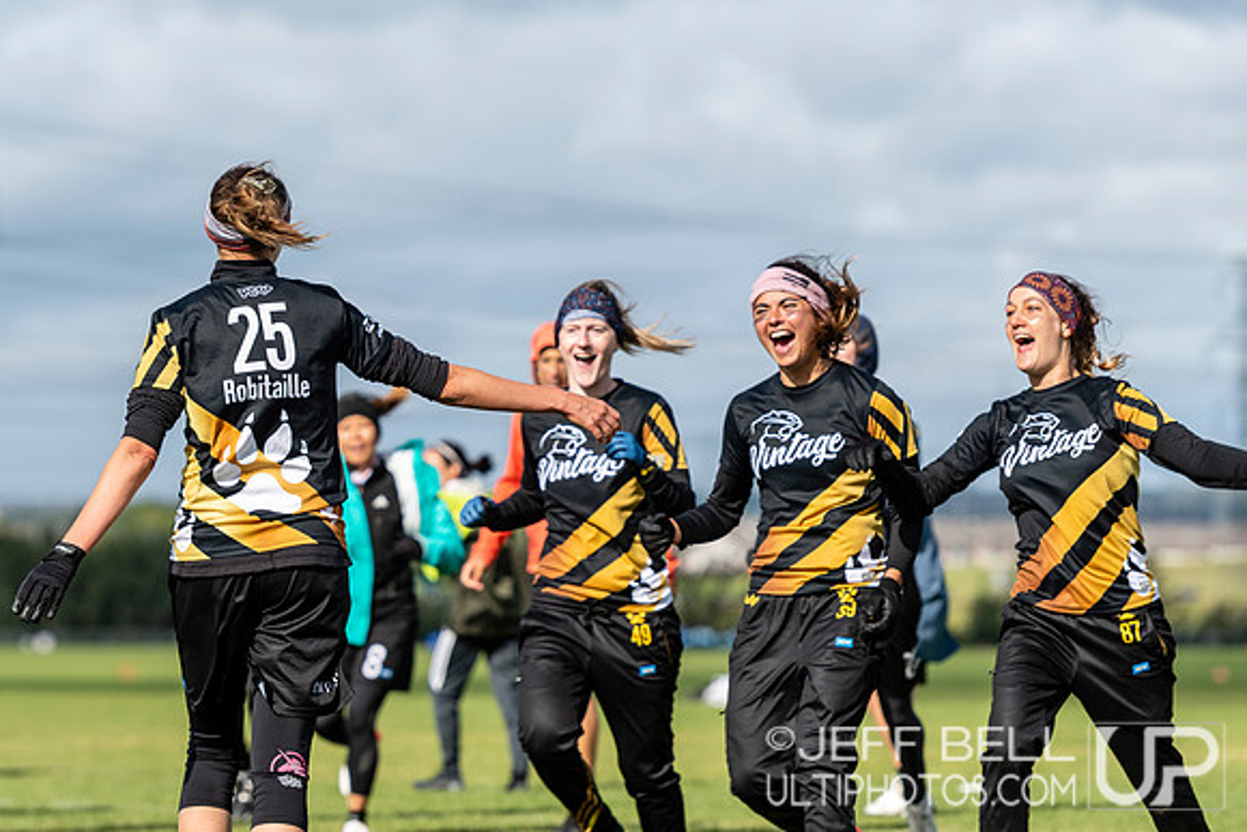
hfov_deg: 7.9
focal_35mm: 261
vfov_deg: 5.3
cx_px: 598
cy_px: 415
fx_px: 9055
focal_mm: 165
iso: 125
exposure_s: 1/1250
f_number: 4
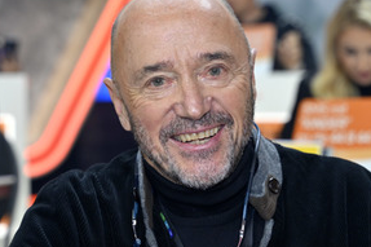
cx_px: 195
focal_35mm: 118
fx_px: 1215
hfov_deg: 17.4
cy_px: 159
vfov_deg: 11.6
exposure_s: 1/200
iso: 1000
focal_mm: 75
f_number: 4
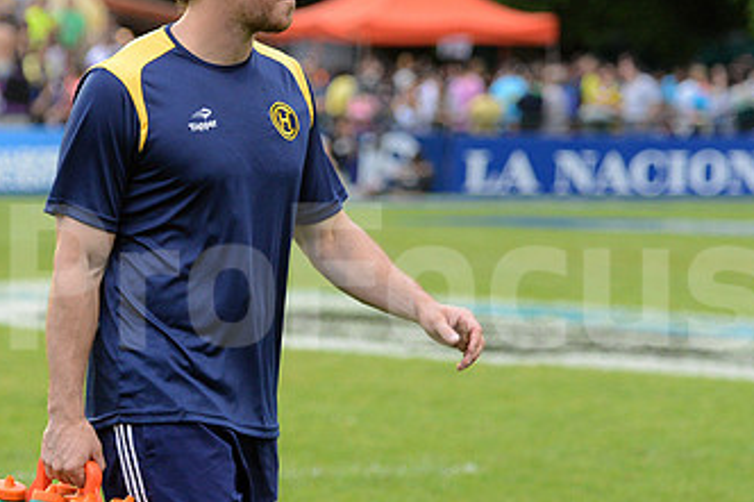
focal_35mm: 236
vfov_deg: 5.8
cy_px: 271
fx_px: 4940
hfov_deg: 8.7
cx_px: 193
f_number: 4
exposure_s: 1/500
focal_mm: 135
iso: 2500
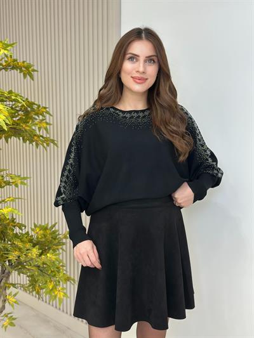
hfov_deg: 30.3
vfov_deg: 39.6
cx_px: 127
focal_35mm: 48
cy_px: 169
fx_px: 469
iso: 64
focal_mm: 6.86
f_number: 1.78
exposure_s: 1/100
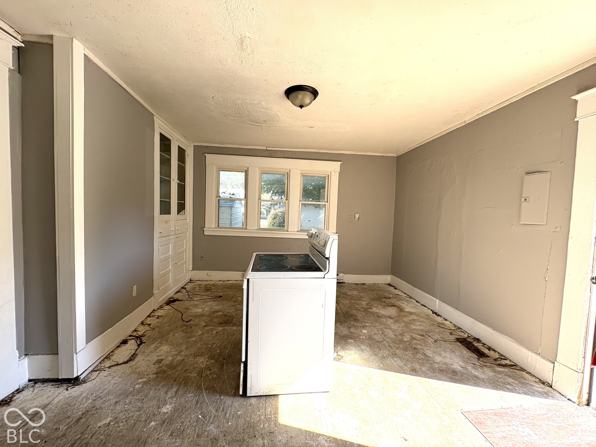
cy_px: 224
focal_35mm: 14
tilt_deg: -2.2
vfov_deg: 85.7
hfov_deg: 102.1
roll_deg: -1.4
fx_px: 241
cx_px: 298
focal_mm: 2.22
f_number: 2.2
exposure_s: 1/99
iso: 40
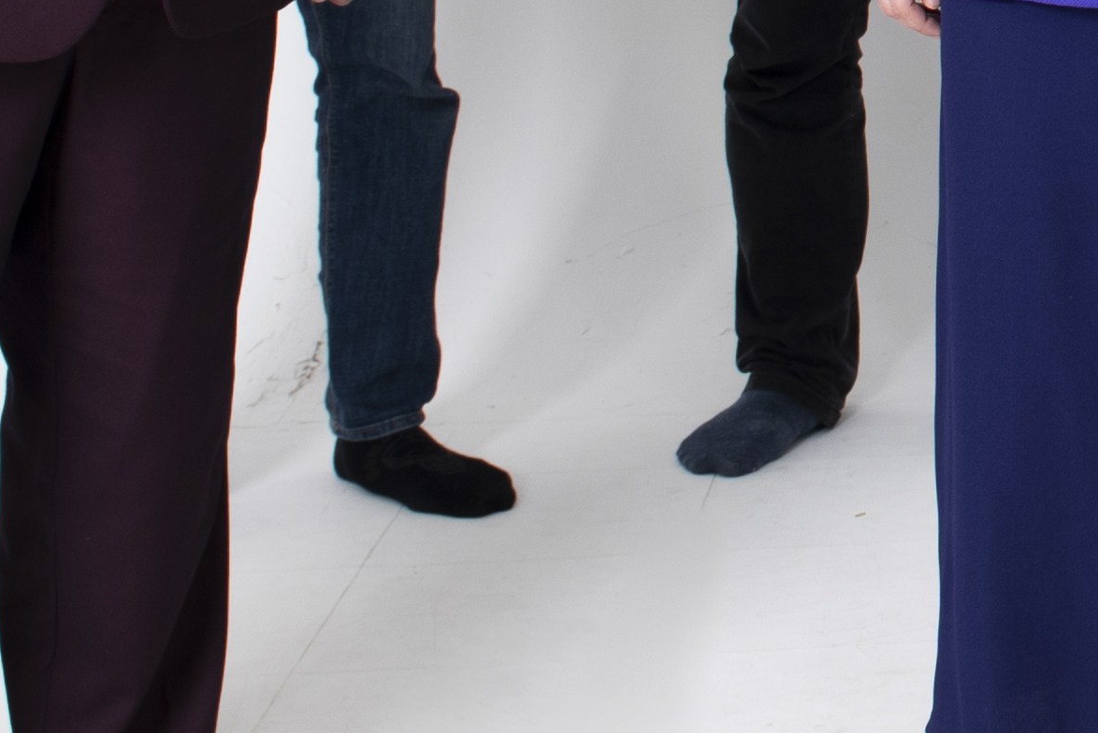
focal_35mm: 123
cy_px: -432
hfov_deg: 15.2
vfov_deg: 10.7
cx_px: 1703
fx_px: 3753
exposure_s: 1/200
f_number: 8
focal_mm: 24
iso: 320
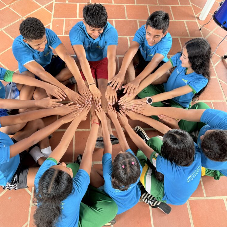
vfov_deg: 55.6
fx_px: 215
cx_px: 109
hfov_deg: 55.6
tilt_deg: -60.0
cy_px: 114
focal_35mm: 29
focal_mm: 6.76
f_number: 1.78
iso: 200
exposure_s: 1/65
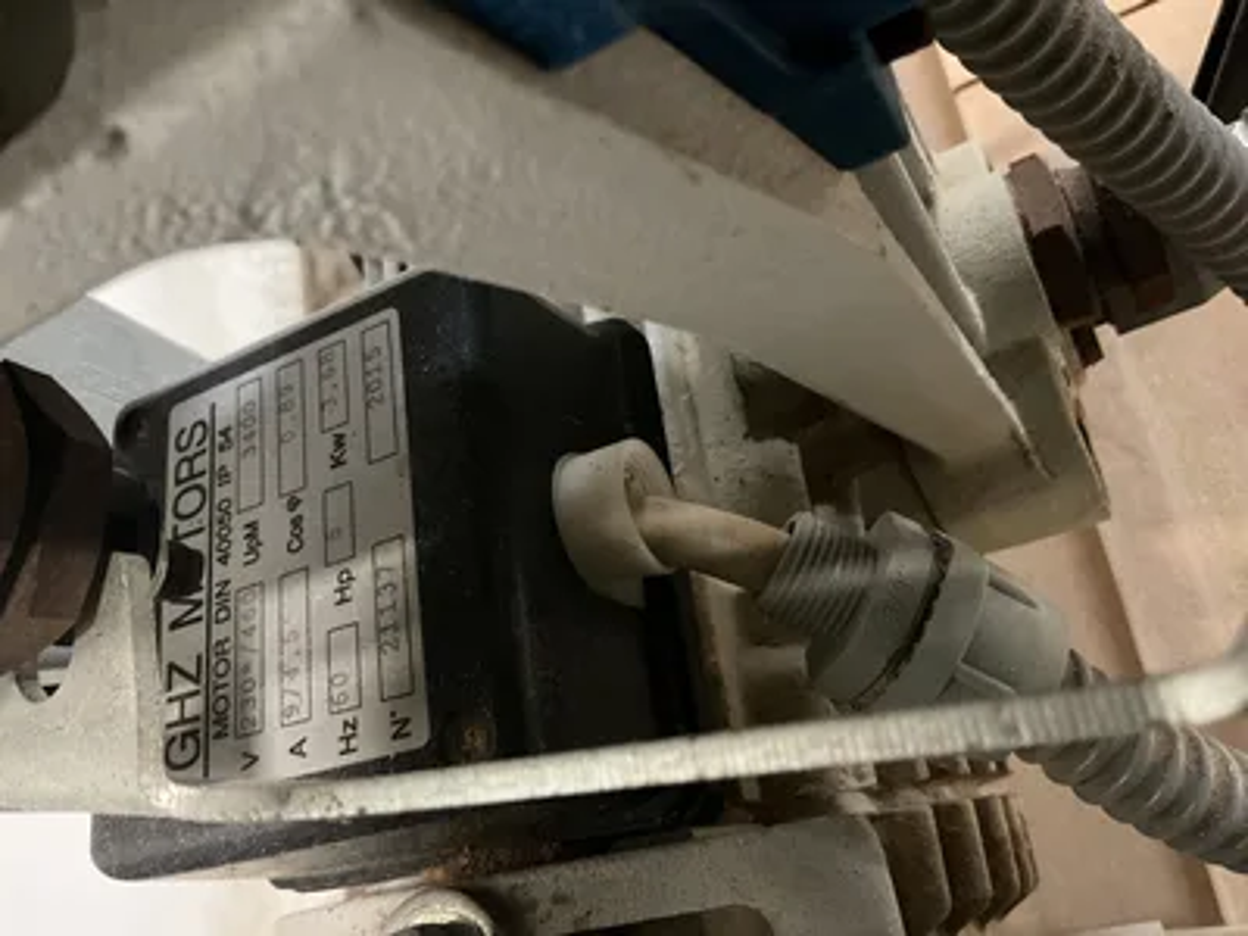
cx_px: 624
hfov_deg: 61.7
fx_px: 1046
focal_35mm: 29
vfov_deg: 48.2
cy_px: 468
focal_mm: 3
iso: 640
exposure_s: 1/24
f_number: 1.8
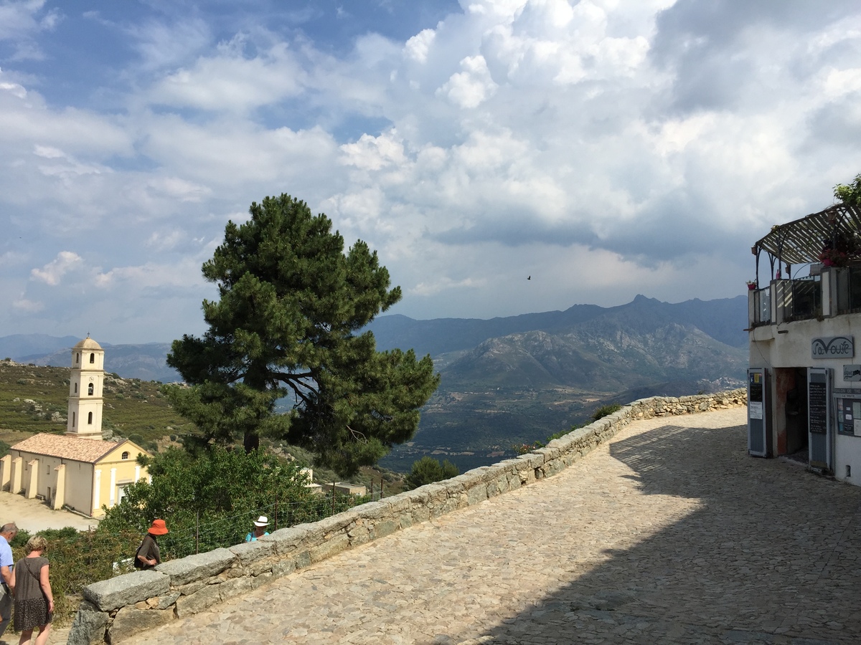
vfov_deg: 48.2
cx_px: 430
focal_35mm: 29
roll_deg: -2.0
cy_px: 322
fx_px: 721
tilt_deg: +3.9
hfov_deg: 61.7
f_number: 2.2
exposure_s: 1/3049
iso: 32
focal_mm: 4.15
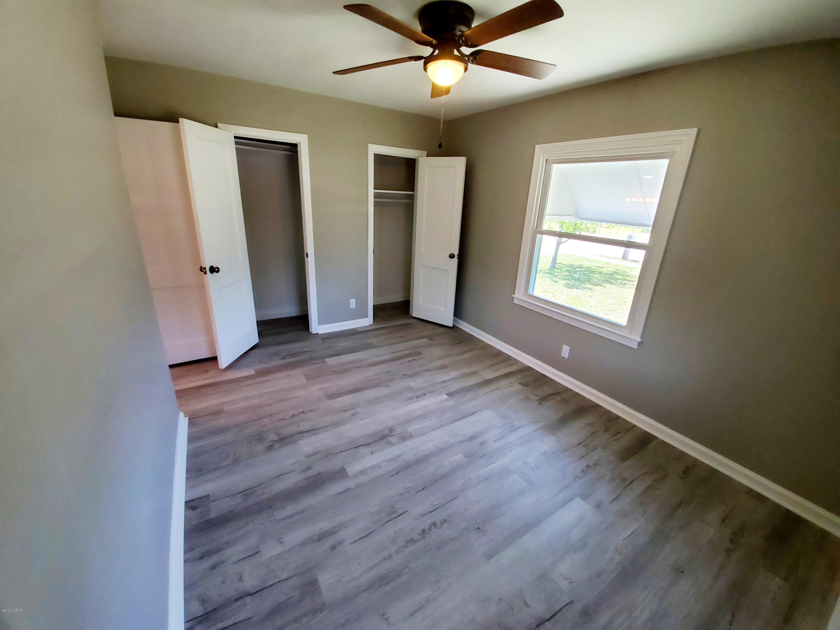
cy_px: 315
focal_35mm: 13
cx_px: 420
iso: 160
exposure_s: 1/59
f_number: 2.2
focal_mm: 1.8
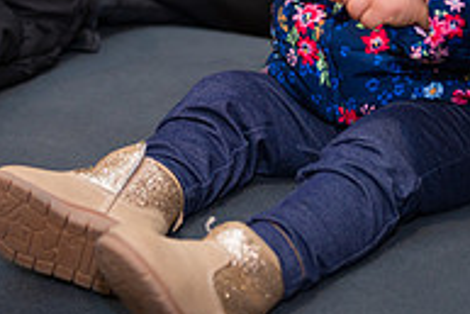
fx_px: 1725
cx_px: 270
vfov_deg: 10.2
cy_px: -78
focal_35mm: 132
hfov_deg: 15.5
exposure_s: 1/200
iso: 400
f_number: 3.2
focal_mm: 44
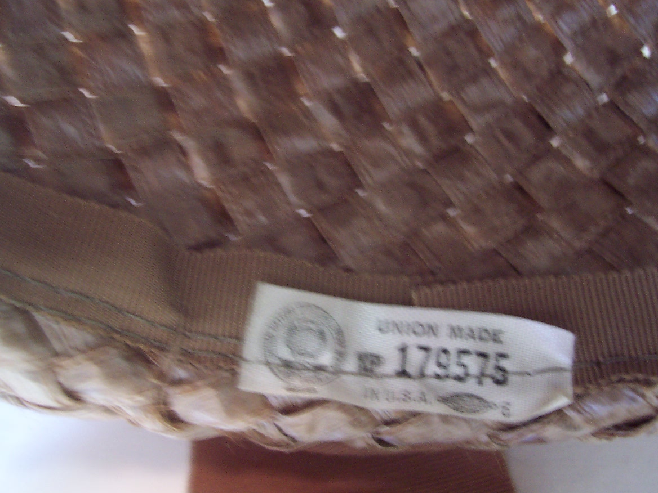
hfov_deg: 49.0
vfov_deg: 37.7
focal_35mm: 38
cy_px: 245
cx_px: 329
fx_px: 722
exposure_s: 1/8
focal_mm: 5.6
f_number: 2.8
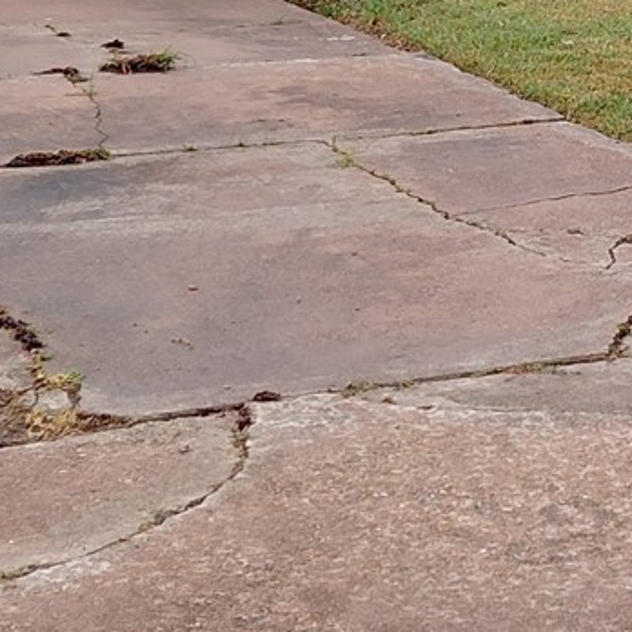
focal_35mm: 130
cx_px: 1022
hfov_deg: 12.6
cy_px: -178
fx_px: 2685
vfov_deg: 13.0
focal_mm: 4.69
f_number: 1.8
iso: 50
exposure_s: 1/424
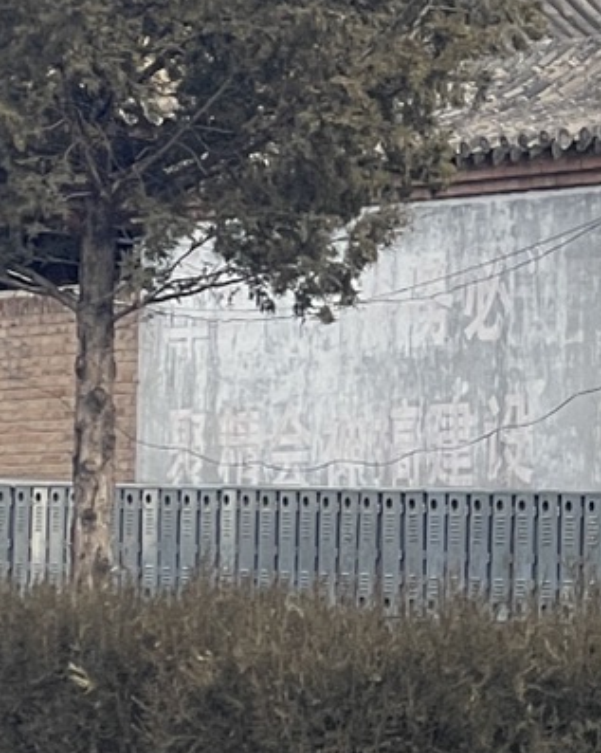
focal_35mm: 256
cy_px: 125
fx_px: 5699
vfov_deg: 7.5
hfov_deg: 5.9
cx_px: 1312
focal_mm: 6
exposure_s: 1/940
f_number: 2
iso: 25
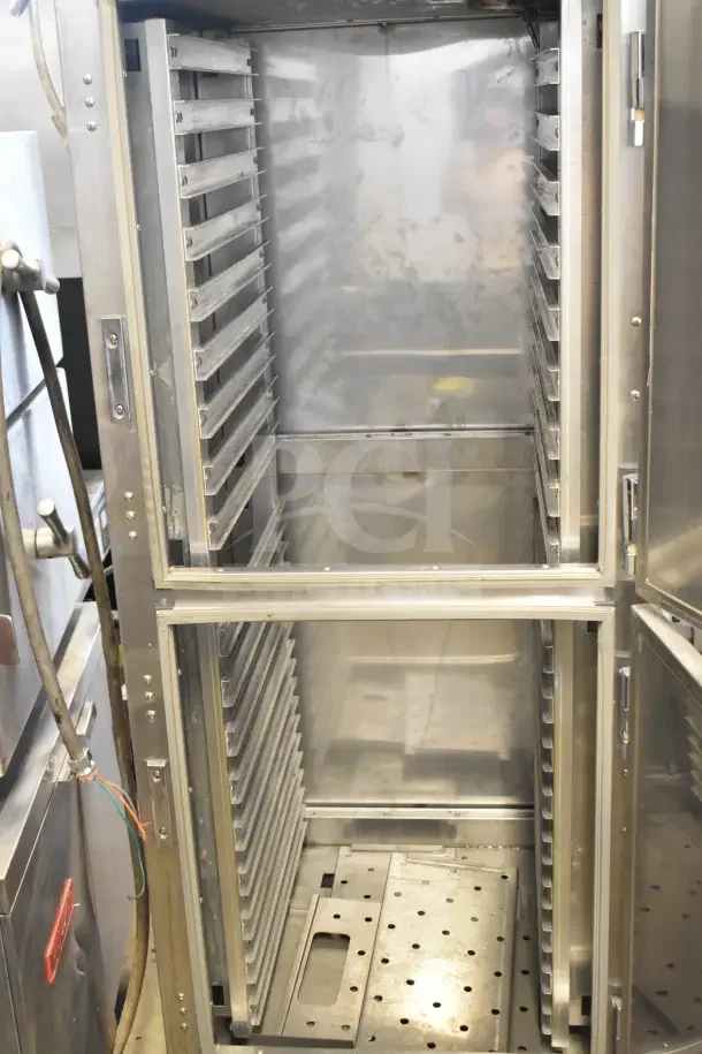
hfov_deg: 29.9
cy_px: 527
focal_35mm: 45
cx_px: 351
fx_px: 1316
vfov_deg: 43.6
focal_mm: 30
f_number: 4.2
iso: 6400
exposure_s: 1/60
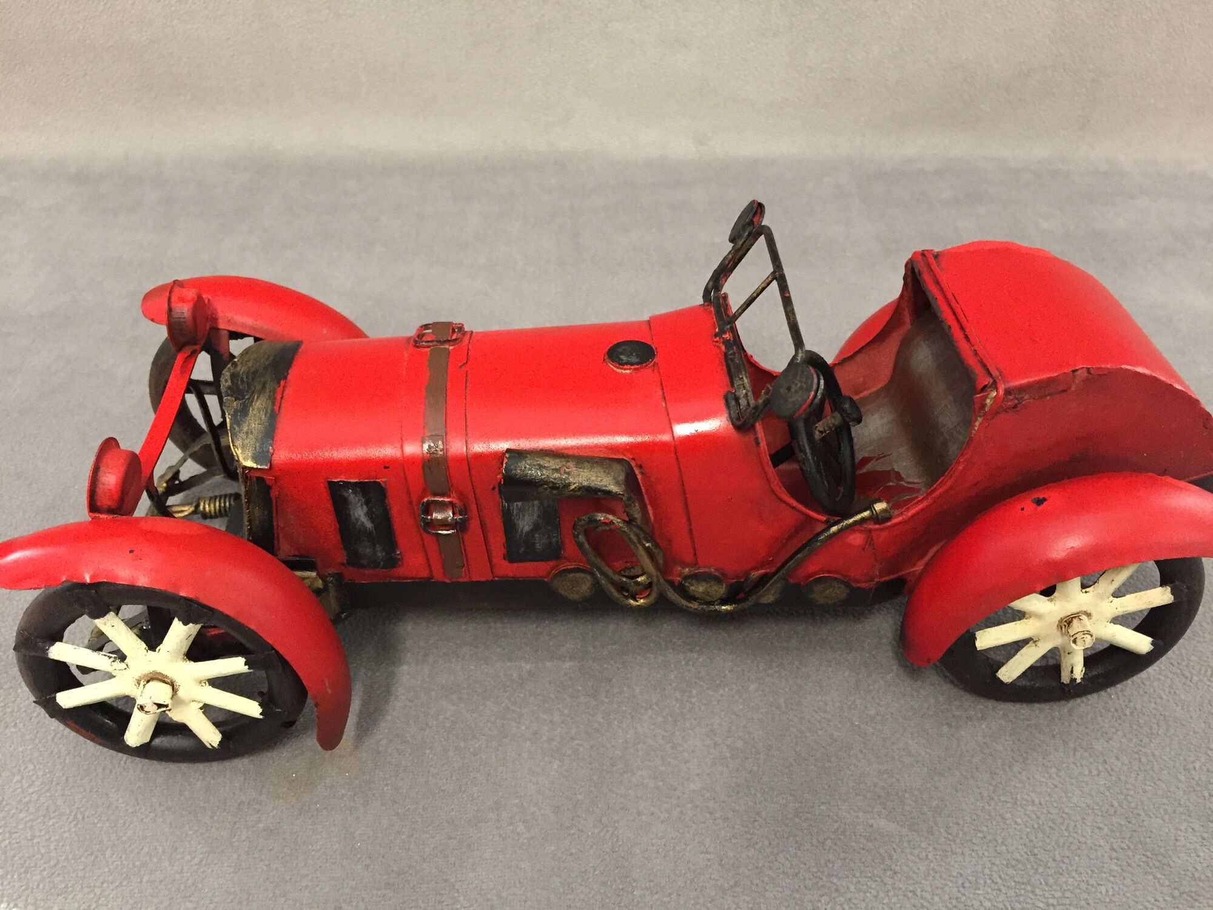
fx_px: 1016
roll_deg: -2.2
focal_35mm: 29
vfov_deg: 48.2
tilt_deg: -39.7
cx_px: 606
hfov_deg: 61.7
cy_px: 455
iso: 320
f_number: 2.2
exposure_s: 1/33
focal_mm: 4.15
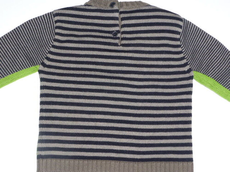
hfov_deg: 38.9
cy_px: 86
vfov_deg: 29.7
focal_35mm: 49
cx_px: 115
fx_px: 326
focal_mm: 8.5
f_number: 4.2
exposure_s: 1/60
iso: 100
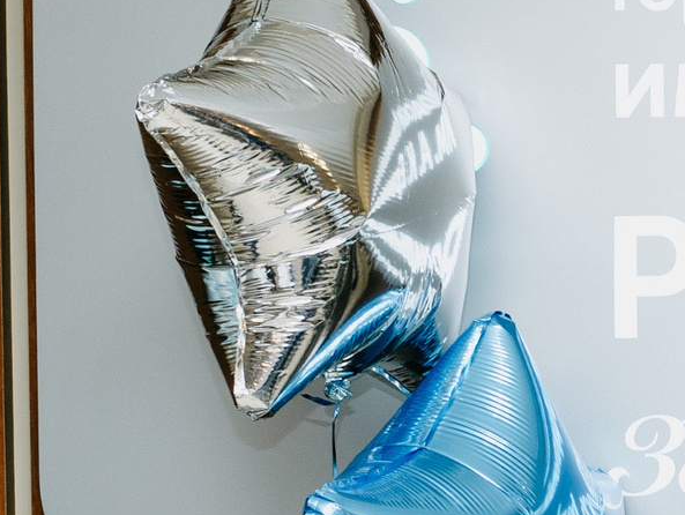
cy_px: 846
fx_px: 3526
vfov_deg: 8.1
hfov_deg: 10.7
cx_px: 1040
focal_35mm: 178
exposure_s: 1/160
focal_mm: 35
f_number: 4
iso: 200
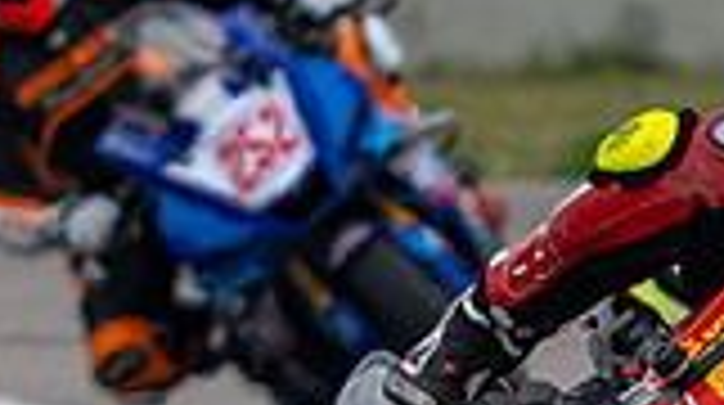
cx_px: 1014
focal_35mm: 3893
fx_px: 74625
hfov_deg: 0.6
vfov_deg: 0.3
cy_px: 824
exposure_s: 1/1250
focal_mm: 600
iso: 800
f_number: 6.3
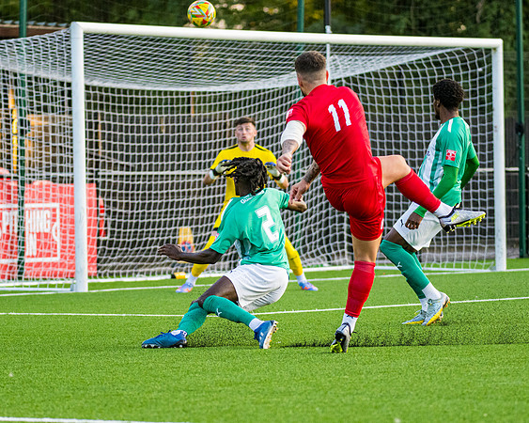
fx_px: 4117
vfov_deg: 5.9
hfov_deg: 7.4
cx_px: 264
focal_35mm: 263
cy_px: 224
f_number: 2.8
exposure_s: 1/1250
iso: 1250
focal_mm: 135
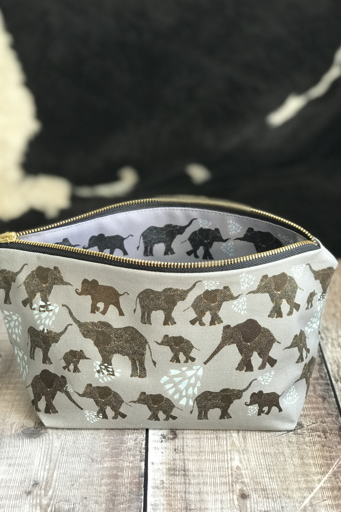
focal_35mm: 60
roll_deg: +1.6
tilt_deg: -25.3
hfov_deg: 22.6
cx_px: 156
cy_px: 255
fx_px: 852
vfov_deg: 33.4
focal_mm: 6.6
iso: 125
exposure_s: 1/65
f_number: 2.8
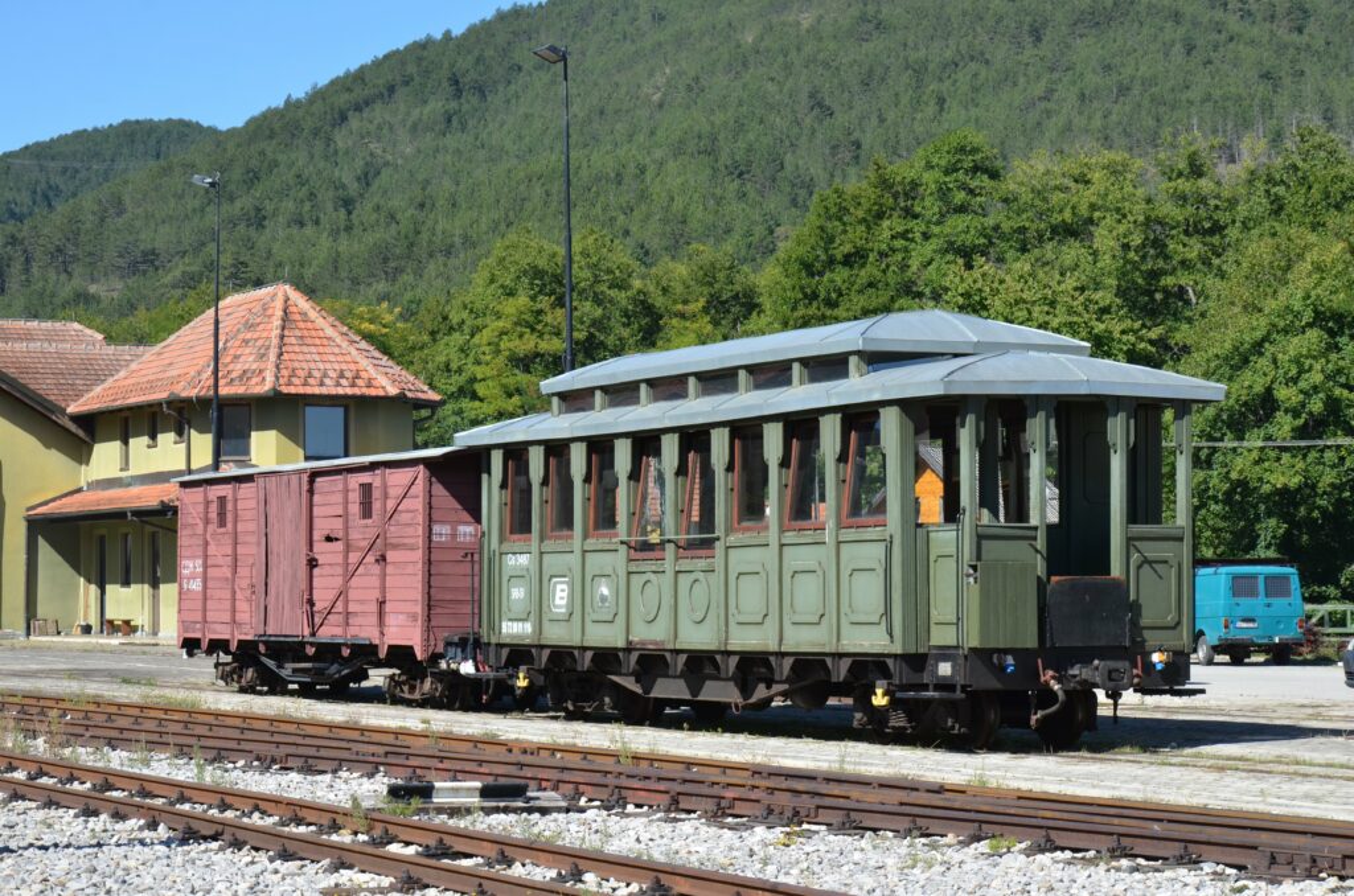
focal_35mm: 78
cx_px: 677
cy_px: 448
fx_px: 2927
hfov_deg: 26.0
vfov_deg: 17.4
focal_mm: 52
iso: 320
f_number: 10
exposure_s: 1/400
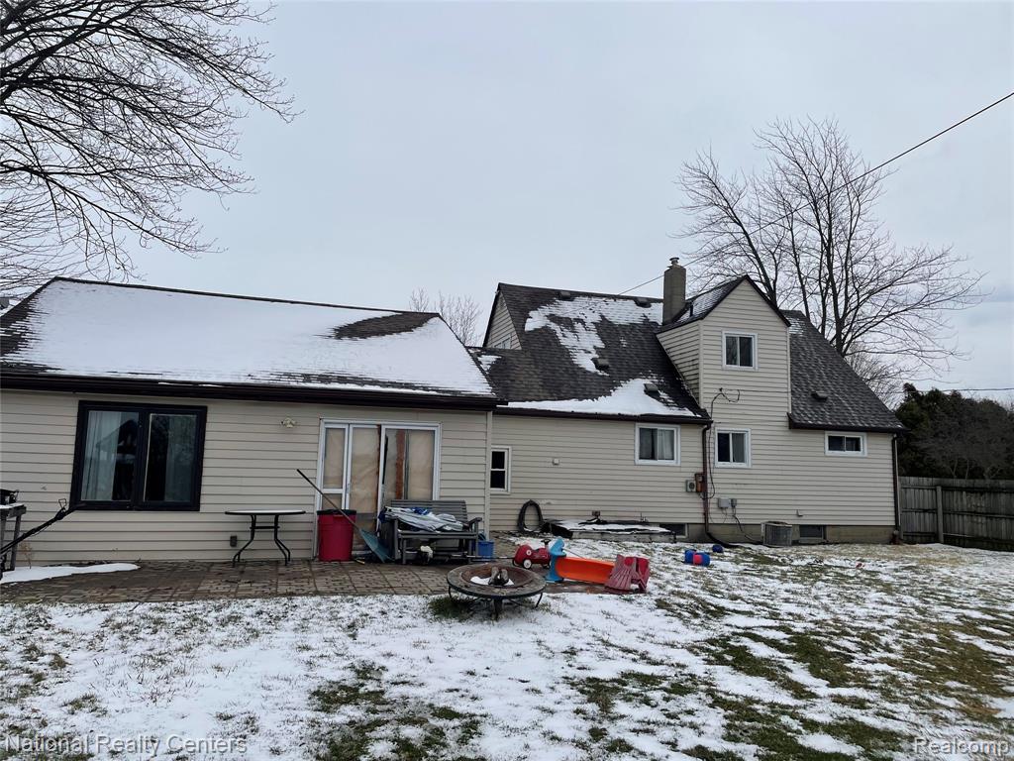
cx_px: 507
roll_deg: -1.2
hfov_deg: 67.3
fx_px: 762
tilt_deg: +8.2
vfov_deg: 53.1
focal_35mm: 26
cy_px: 380
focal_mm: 4.2
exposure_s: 1/7813
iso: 32
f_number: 1.6
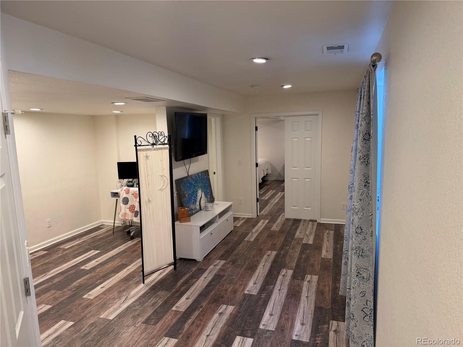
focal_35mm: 24
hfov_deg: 71.6
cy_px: 174
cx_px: 232
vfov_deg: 56.8
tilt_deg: -6.4
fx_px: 321
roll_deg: +1.8
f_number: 1.78
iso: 125
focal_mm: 6.76
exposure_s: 1/60
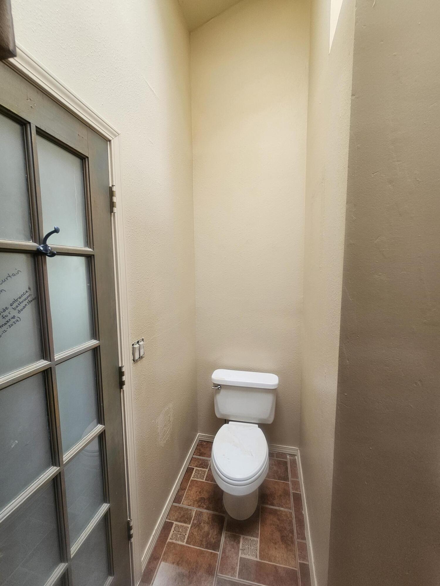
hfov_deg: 89.9
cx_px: 220
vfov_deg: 106.2
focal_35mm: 13
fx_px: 220
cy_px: 293
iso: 64
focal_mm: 2.2
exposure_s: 1/60
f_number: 2.2
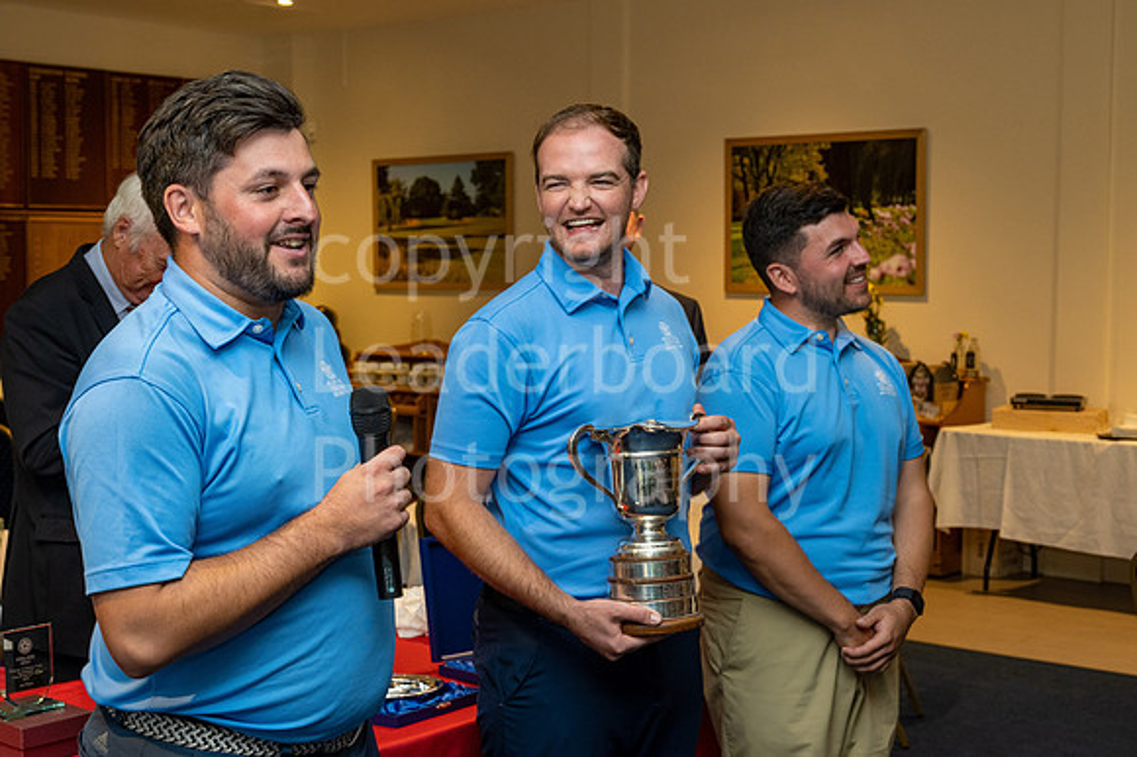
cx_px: 568
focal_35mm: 54
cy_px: 378
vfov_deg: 25.0
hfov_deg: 36.9
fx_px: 1704
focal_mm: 36
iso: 400
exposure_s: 1/50
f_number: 5.6
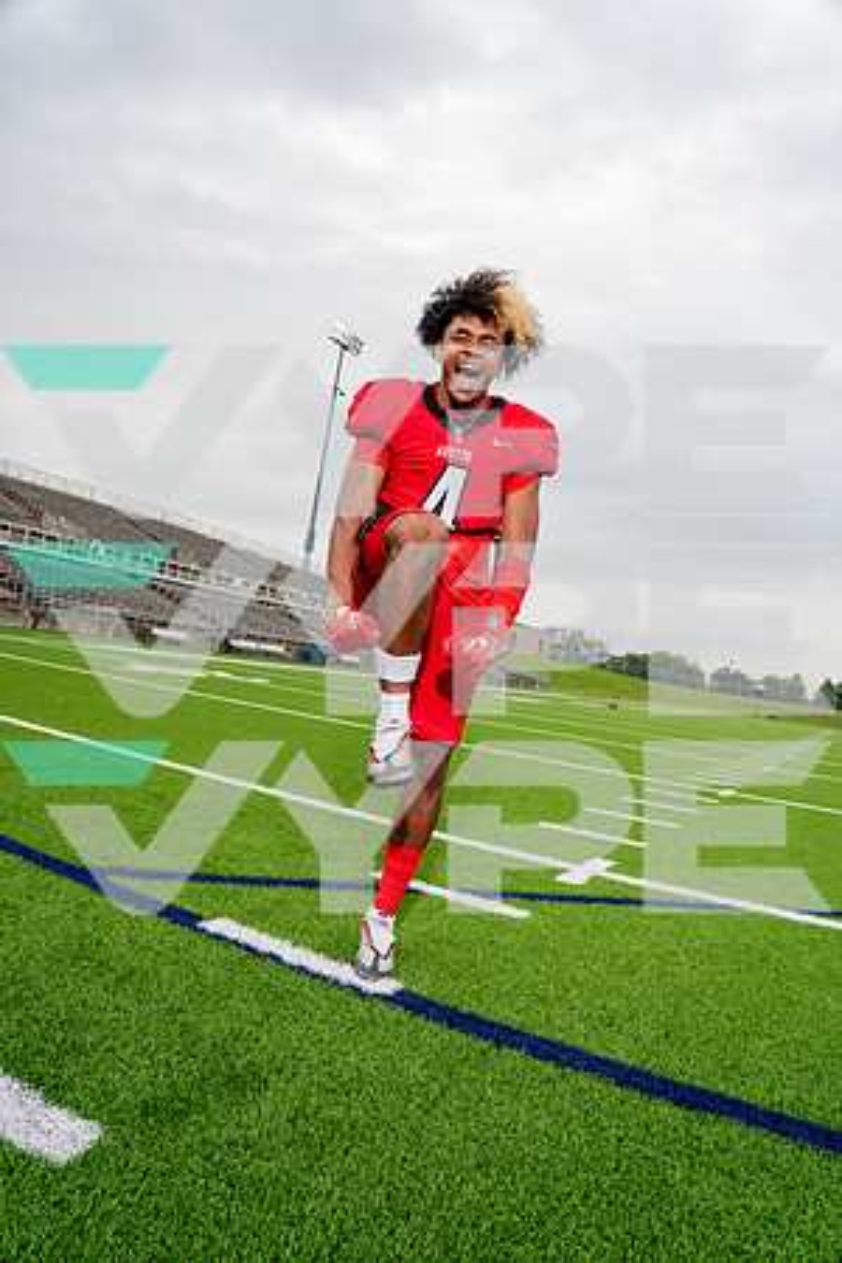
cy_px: 632
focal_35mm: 24
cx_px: 421
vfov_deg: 73.7
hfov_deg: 53.1
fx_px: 842
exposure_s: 1/250
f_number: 5
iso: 100
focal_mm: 24
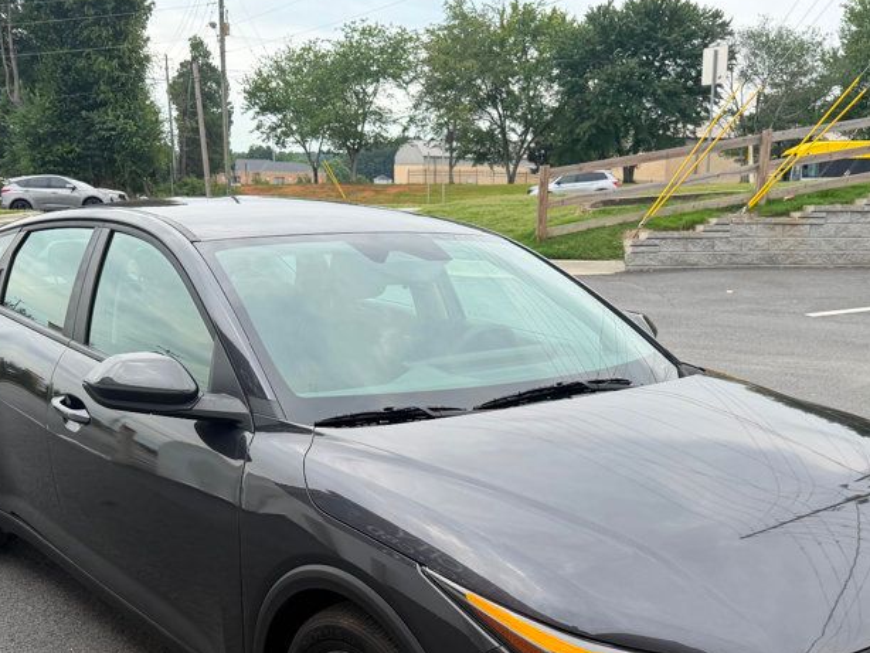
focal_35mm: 40
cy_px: 500
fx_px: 1006
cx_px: 455
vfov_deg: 35.1
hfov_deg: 46.8
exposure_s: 1/2000
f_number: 1.78
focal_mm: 6.76
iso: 80
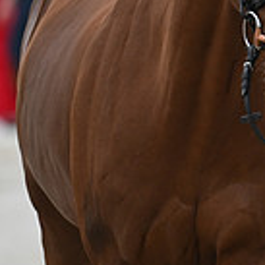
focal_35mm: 1441
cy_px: 3
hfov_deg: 1.2
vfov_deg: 1.2
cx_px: 499
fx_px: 12481
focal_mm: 400
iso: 560
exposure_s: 1/1600
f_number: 5.6
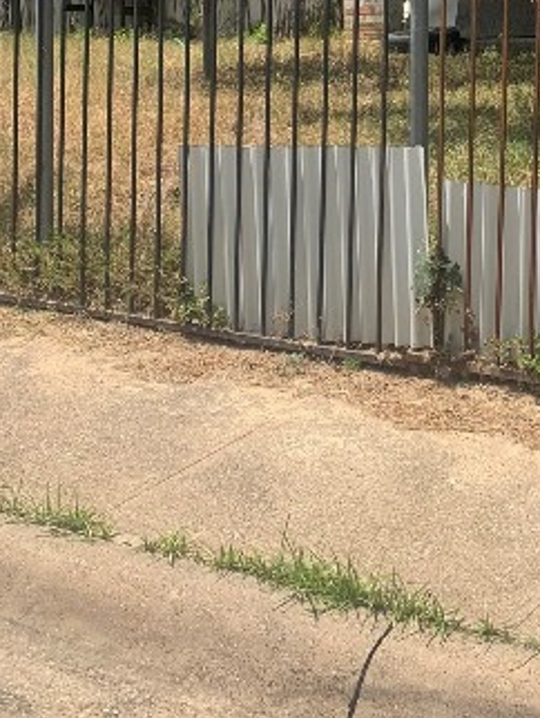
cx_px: 605
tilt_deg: +1.1
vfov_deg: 29.2
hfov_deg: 22.3
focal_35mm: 62
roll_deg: +0.2
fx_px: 1288
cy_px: 2
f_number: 1.8
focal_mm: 4.25
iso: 25
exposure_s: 1/2075
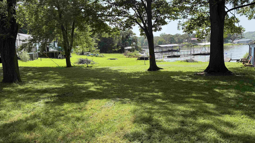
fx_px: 183
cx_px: 131
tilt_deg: -7.7
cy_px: 72
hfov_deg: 69.8
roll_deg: +2.3
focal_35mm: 27
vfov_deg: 42.9
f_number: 1.78
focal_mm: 6.76
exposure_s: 1/2110
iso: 100
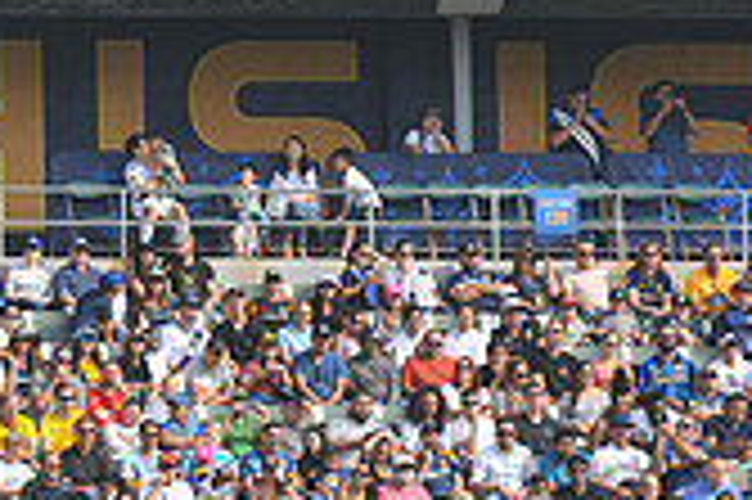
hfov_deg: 3.7
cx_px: -342
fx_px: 11582
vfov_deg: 2.5
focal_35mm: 555
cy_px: -90
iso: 250
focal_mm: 160
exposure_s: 1/320
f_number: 9
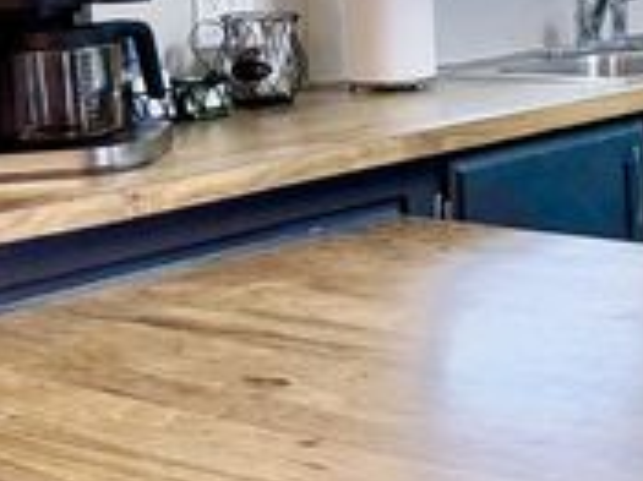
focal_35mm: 88
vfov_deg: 16.5
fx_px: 1633
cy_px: 33
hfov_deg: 20.1
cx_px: 867
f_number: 1.78
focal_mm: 6.76
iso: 250
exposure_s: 1/120
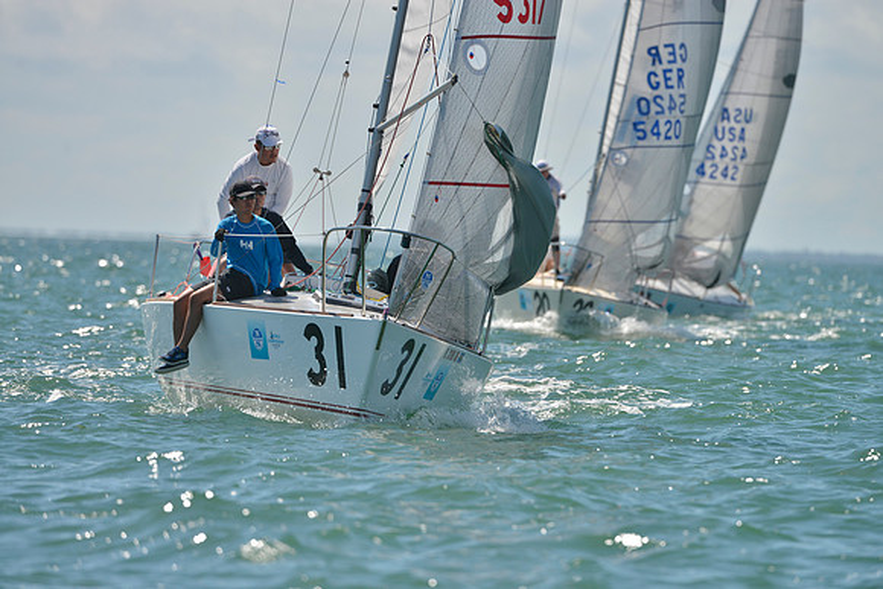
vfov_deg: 3.6
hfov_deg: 5.4
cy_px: 294
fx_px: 9322
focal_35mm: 380
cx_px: 442
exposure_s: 1/1250
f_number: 6.3
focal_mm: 380
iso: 200
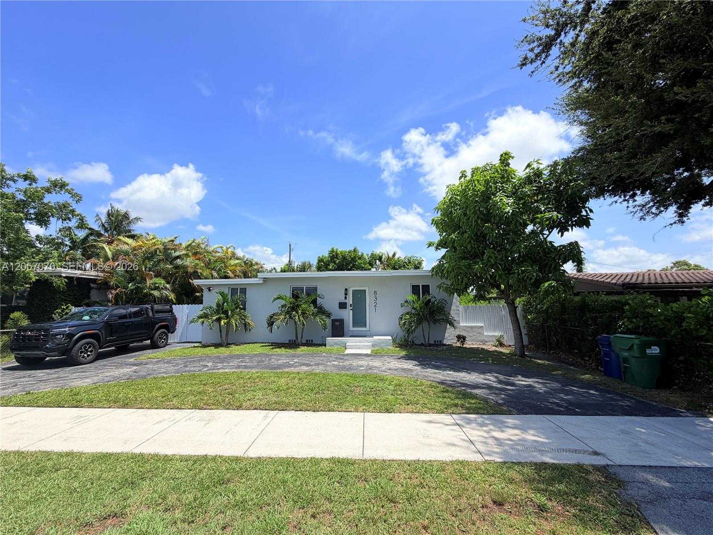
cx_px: 356
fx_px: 288
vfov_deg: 85.7
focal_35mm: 14
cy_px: 268
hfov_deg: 102.1
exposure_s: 1/1033
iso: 20
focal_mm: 2.22
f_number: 2.2
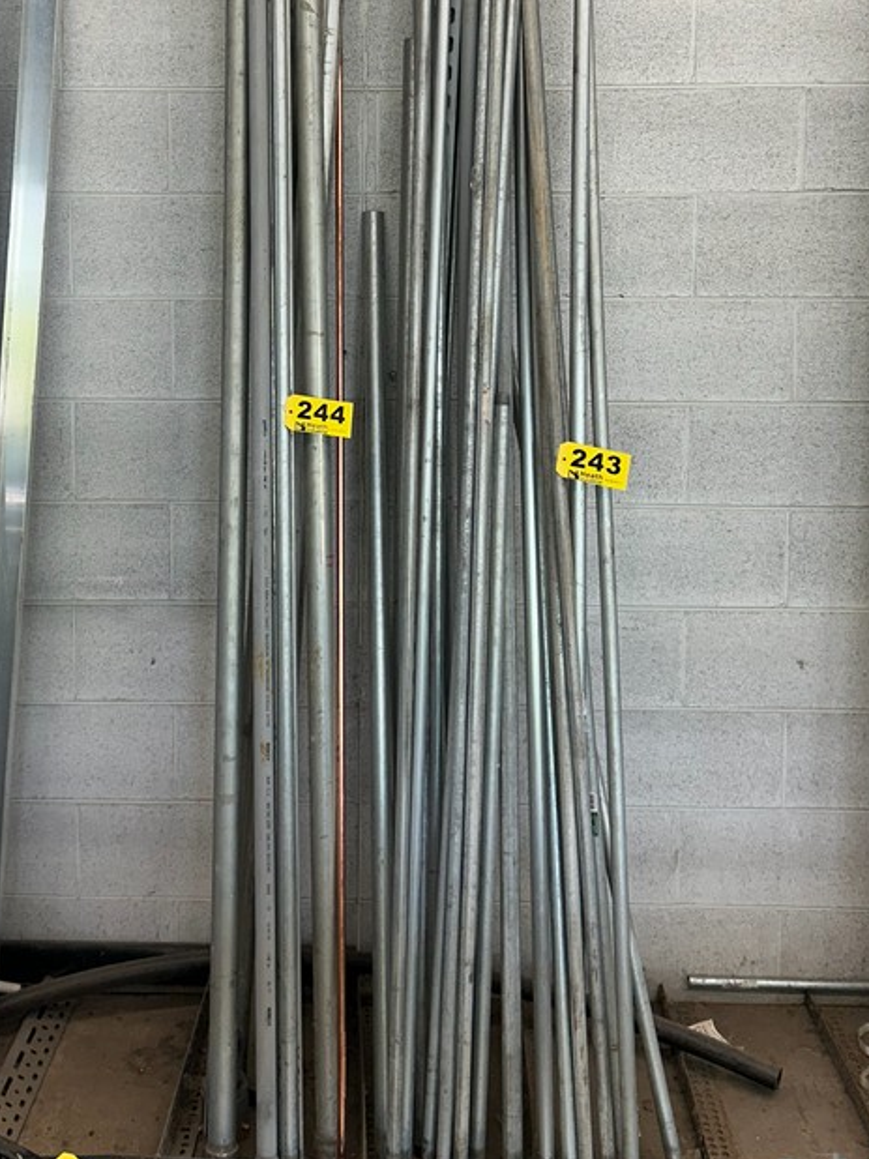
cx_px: 350
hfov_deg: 33.5
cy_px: 298
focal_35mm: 43
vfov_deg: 42.6
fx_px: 1440
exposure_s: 1/120
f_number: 1.5
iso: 64
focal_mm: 5.7
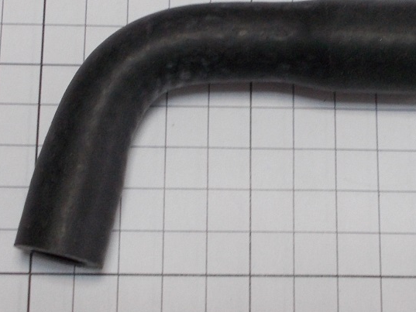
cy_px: 135
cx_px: 246
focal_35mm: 31
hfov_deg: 58.0
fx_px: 373
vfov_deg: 45.4
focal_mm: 4.6
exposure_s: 1/25
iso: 125
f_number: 3.2
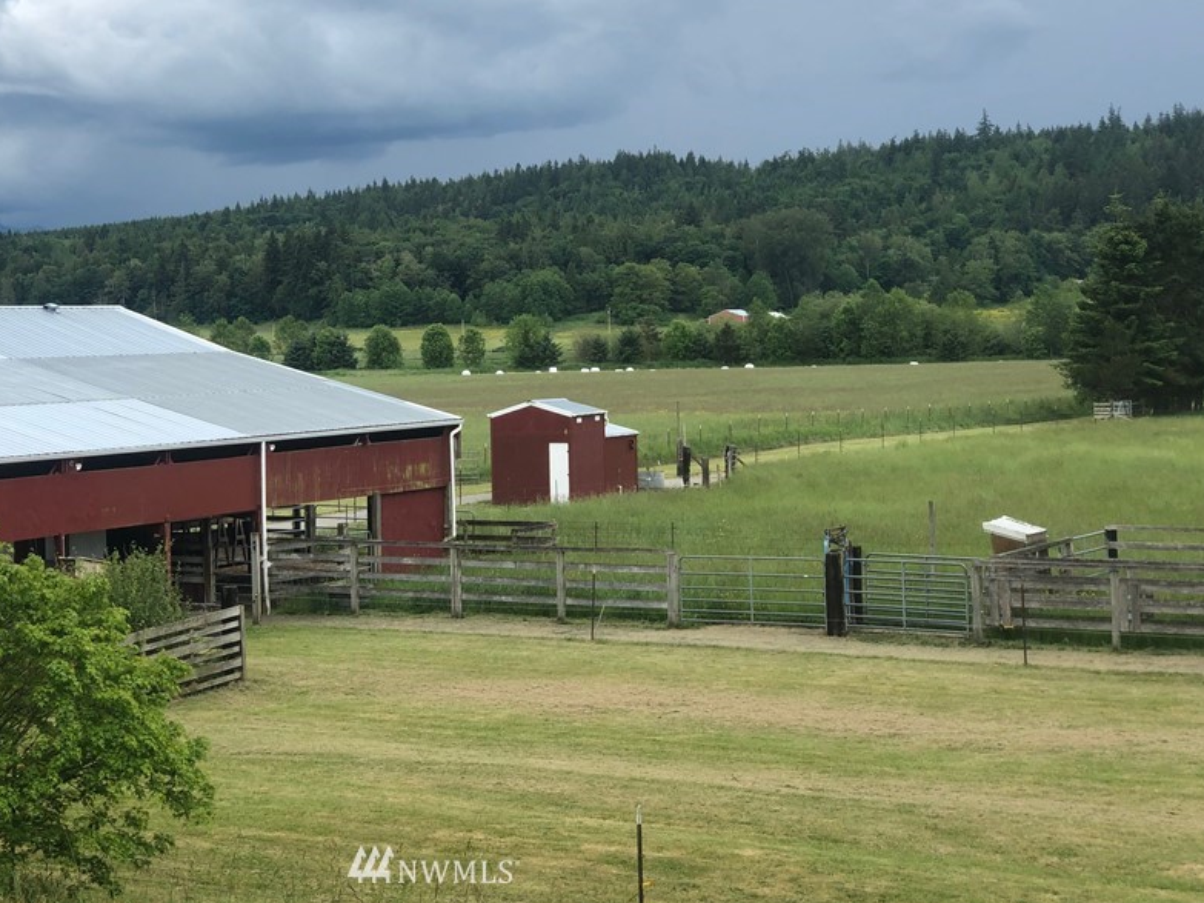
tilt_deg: +0.2
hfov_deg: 28.4
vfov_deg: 21.6
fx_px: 2365
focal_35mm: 68
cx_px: 434
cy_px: 332
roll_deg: +1.8
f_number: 2.4
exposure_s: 1/185
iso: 16
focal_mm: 6
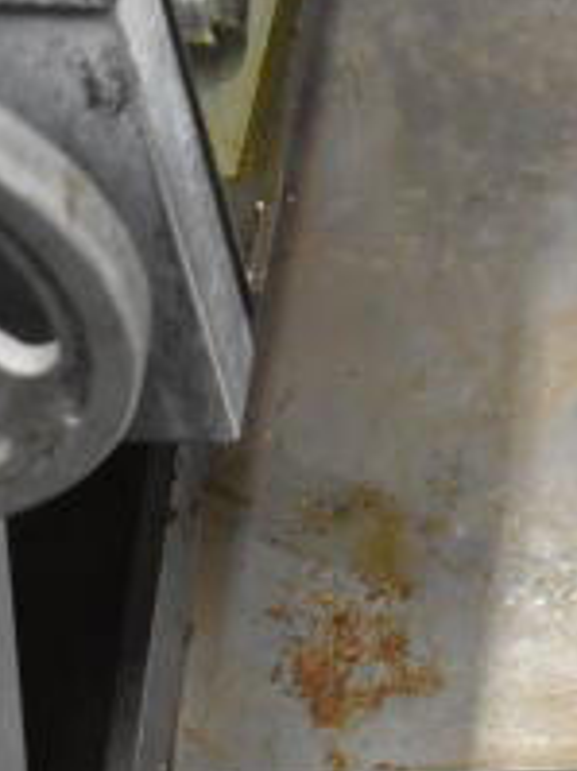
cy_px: 401
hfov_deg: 12.4
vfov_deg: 18.6
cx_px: 1142
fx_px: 2358
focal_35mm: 106
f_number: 4
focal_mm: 24
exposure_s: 1/40
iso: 3200
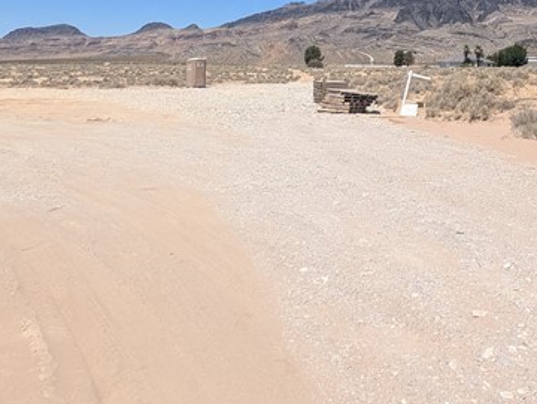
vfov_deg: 36.2
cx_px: 442
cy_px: -28
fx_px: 528
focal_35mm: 34
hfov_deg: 50.1
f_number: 1.7
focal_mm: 2.02
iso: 55
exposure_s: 1/3436
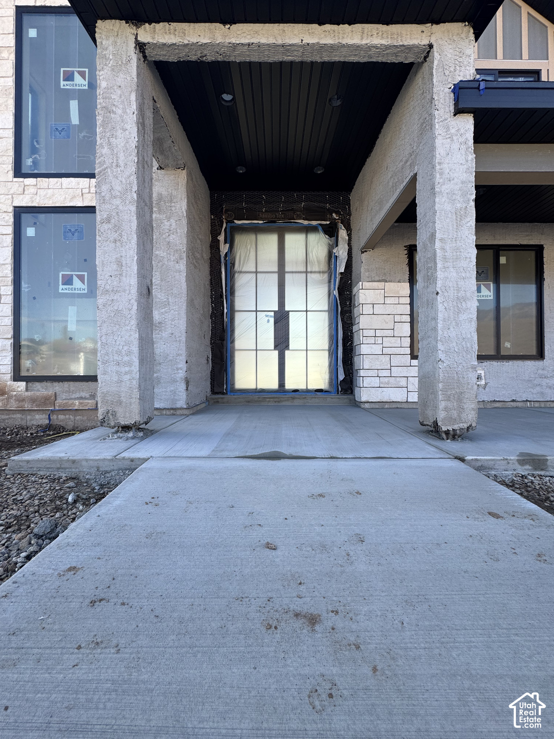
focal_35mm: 14
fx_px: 299
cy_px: 370
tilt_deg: -0.7
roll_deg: +0.6
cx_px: 277
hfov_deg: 85.7
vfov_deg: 102.1
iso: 40
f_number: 2.2
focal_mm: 2.22
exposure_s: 1/435
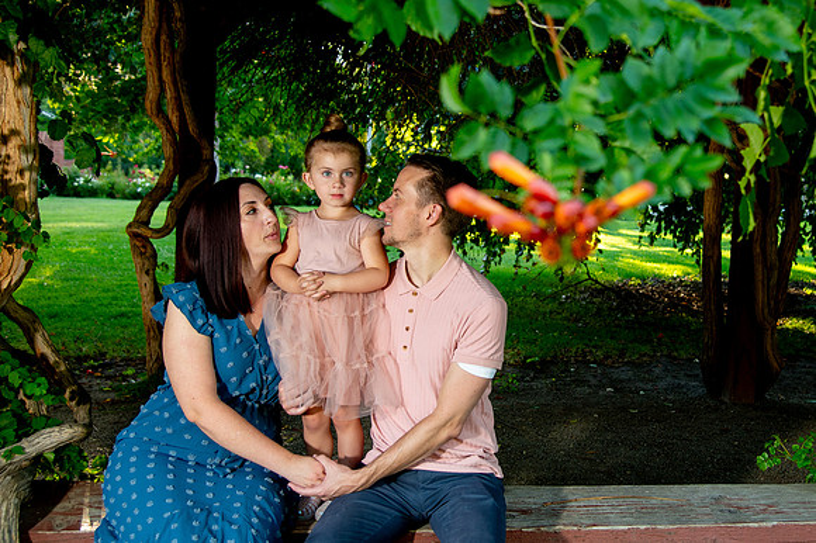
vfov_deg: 28.1
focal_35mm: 48
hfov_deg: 40.8
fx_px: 1083
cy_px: 230
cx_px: 545
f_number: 4.5
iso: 640
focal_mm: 35
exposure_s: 1/160
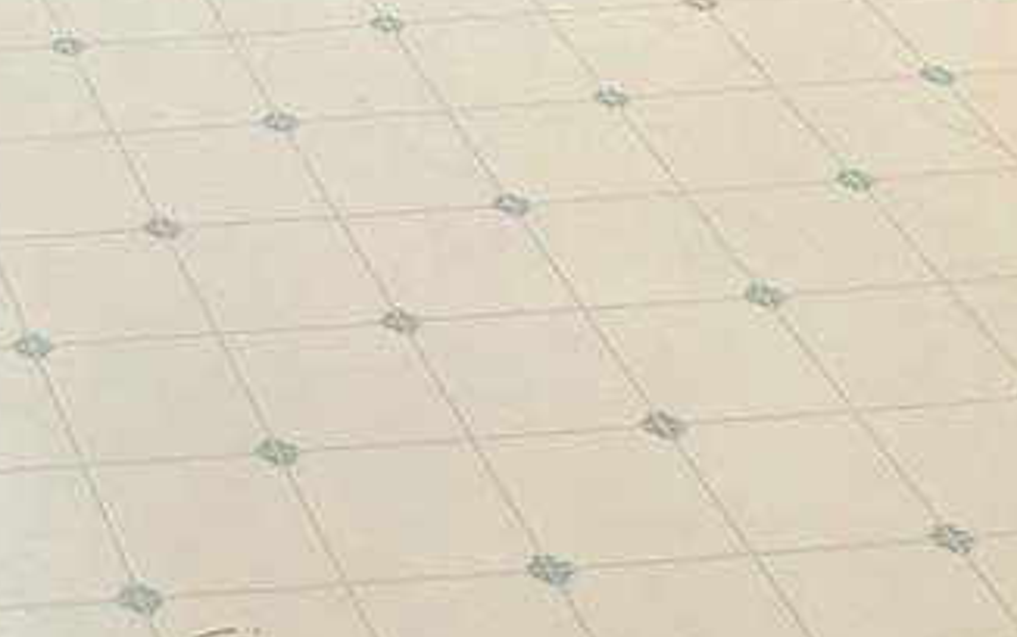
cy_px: -1146
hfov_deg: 14.6
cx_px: -649
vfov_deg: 8.7
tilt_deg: -10.9
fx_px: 3604
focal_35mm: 130
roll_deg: +0.3
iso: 320
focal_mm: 5.96
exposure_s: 1/60
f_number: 1.6
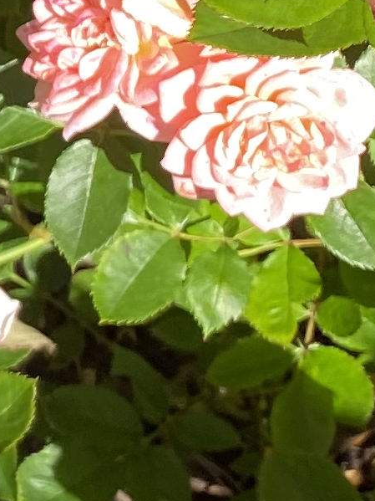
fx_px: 2529
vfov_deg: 11.2
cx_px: -616
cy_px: 35
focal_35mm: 175
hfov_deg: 7.7
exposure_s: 1/495
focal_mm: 4.25
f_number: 1.8
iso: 32
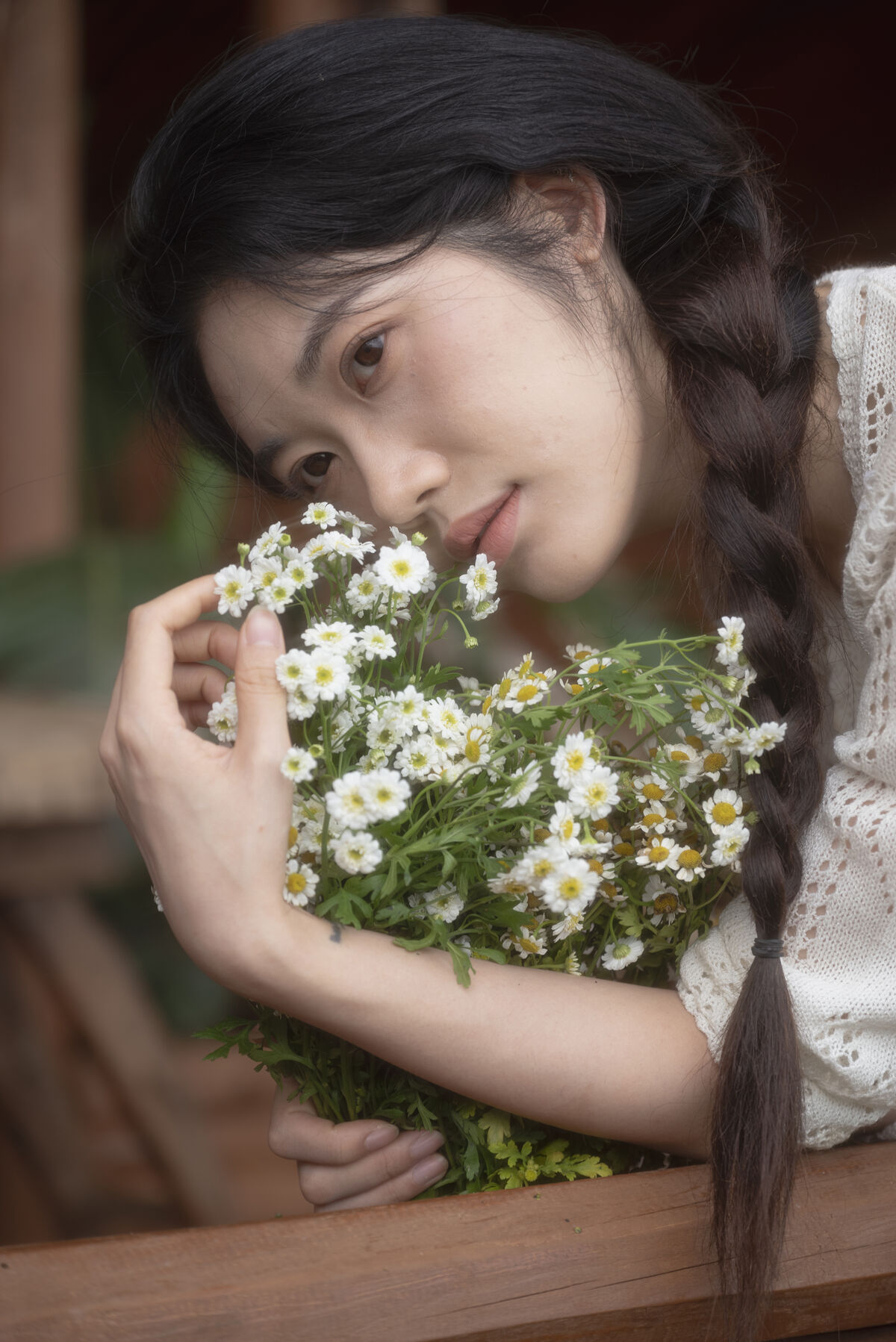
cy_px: 671
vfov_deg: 21.0
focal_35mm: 97
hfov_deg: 14.1
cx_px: 448
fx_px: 3618
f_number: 4
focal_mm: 97
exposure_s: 1/250
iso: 125
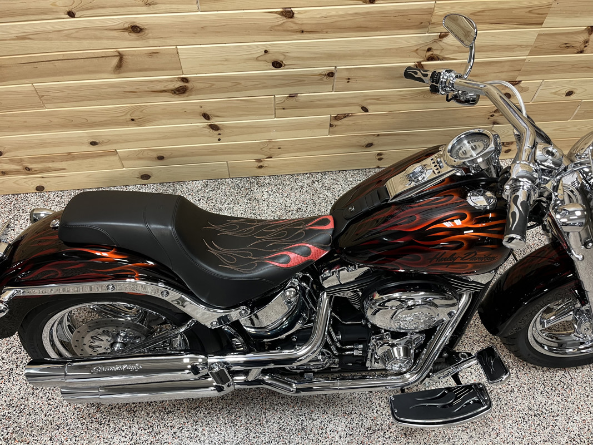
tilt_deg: -56.6
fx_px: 445
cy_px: 222
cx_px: 296
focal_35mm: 26
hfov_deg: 67.3
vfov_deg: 53.1
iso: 125
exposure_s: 1/60
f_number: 1.6
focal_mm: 5.1
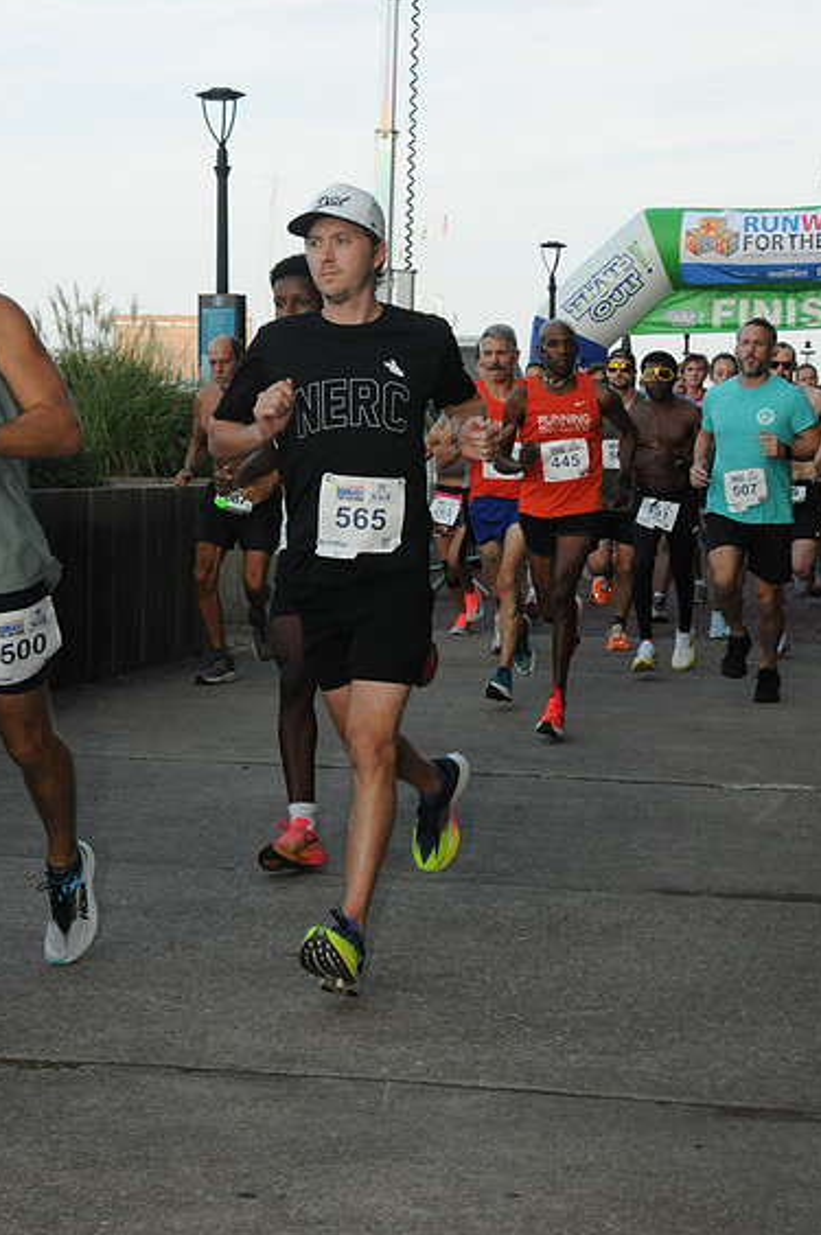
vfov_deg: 27.4
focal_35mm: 74
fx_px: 2536
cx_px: 410
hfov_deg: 18.4
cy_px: 613
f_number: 16
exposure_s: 1/250
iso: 800
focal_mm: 48
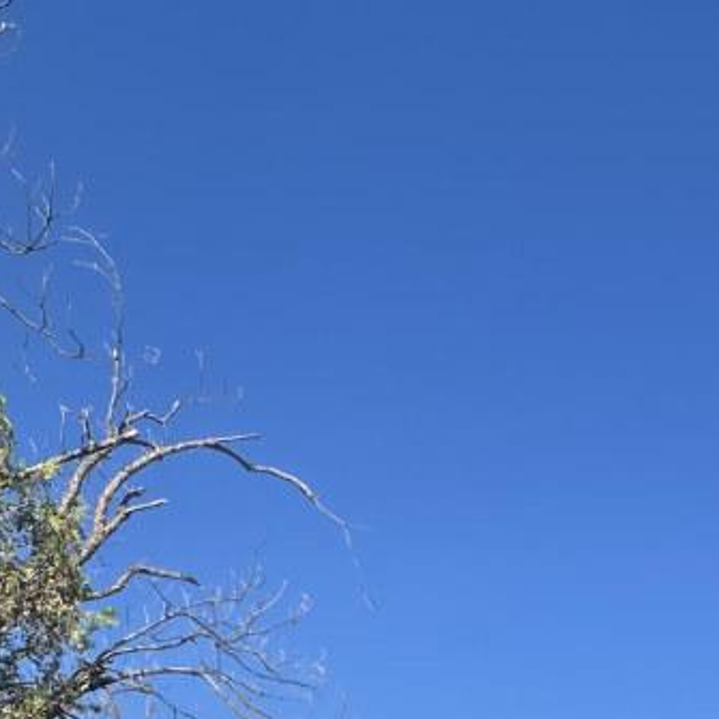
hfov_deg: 30.9
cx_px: 630
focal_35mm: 53
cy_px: 885
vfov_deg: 27.8
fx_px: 1245
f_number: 2.2
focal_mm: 2.22
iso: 50
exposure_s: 1/2618
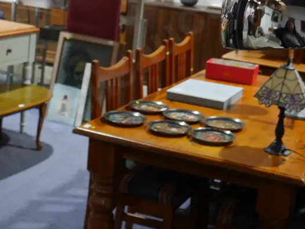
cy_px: 36
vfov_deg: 18.7
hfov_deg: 25.0
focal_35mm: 78
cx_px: 171
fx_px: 687
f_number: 4.4
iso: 400
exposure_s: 1/60
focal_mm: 20
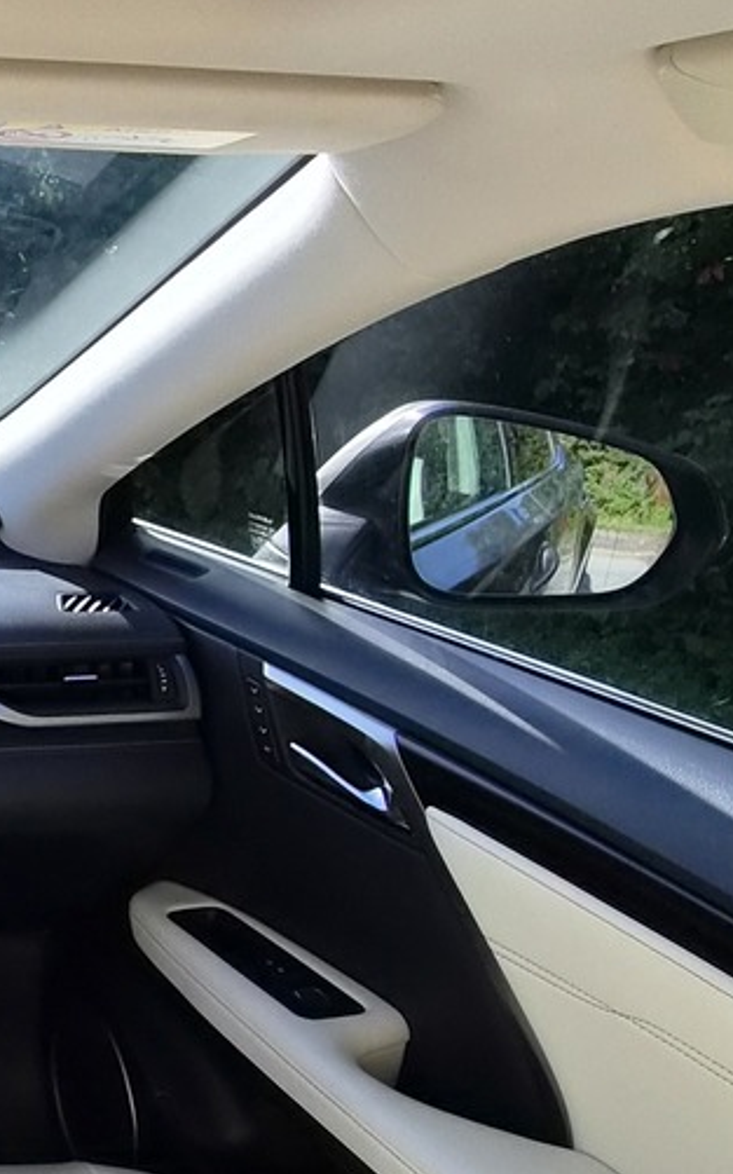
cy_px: 593
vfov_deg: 45.3
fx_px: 1407
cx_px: -499
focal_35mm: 44
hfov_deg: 21.7
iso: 100
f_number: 2.2
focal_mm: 2.2
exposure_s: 1/1844
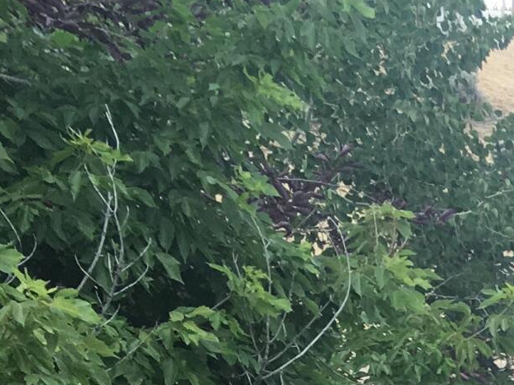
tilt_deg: -15.1
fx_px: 2123
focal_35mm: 143
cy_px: 877
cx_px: 1239
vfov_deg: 9.4
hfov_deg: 11.4
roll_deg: -1.7
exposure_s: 1/198
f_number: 2.2
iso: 25
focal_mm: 4.15
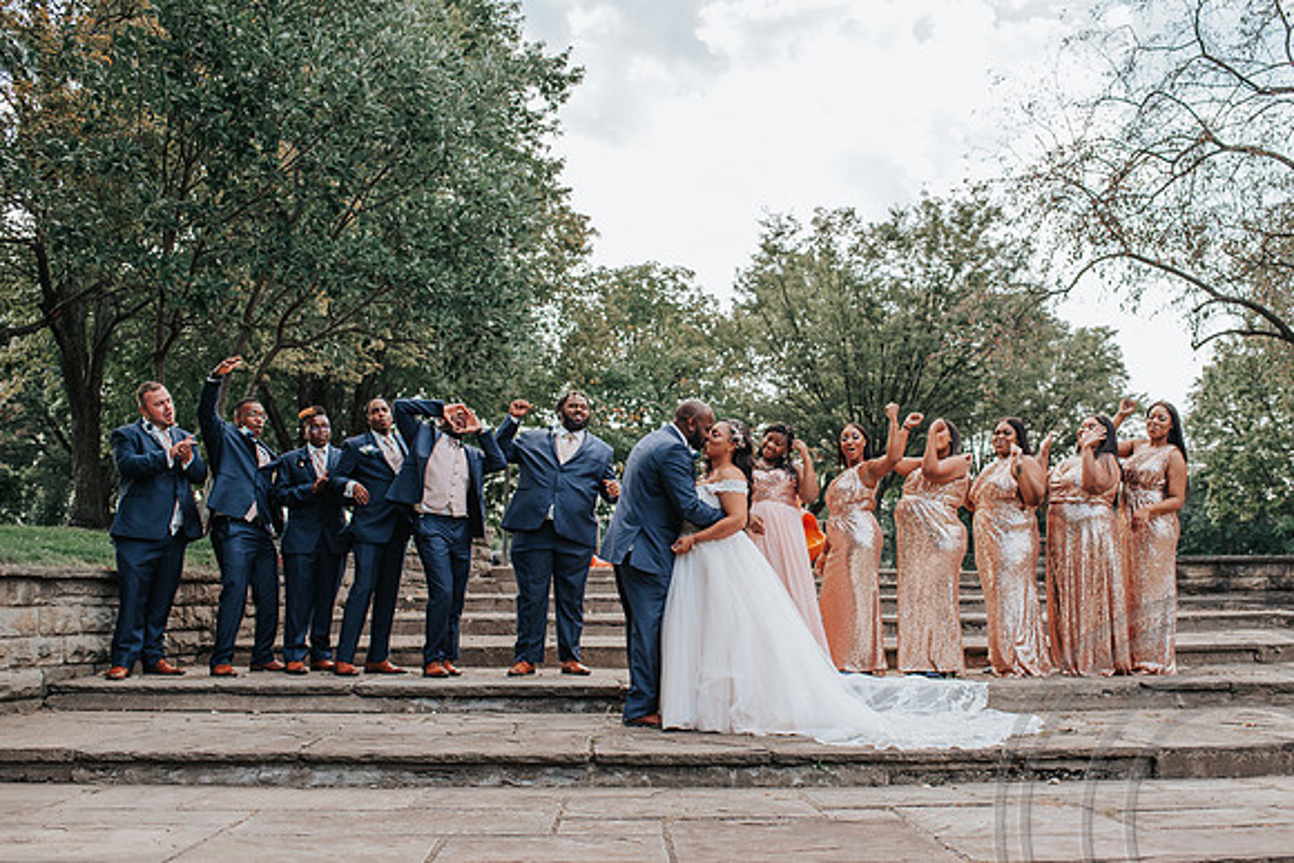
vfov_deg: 33.3
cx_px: 703
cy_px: 489
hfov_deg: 48.4
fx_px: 1439
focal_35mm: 40
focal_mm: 35
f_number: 2.8
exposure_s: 1/640
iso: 220
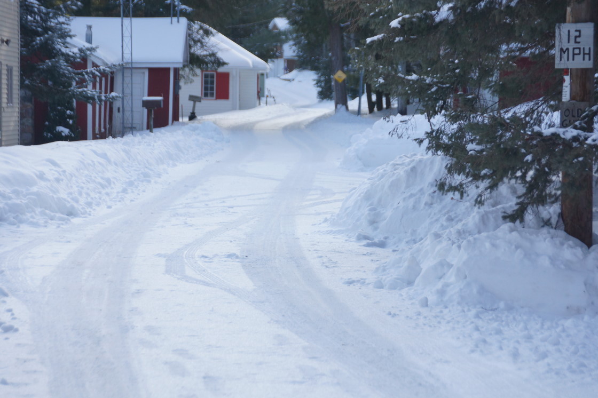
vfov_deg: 9.1
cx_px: 299
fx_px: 2491
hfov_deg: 13.7
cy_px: 199
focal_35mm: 150
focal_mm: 100
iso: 400
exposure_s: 1/160
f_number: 5.6
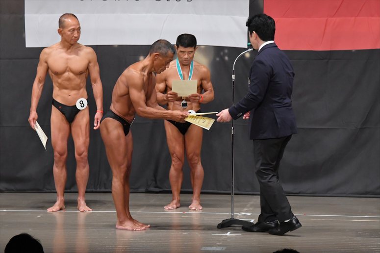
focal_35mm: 202
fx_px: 2131
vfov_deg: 6.8
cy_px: 126
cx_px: 190
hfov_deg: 10.2
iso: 5000
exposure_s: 1/400
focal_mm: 135
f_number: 5.6
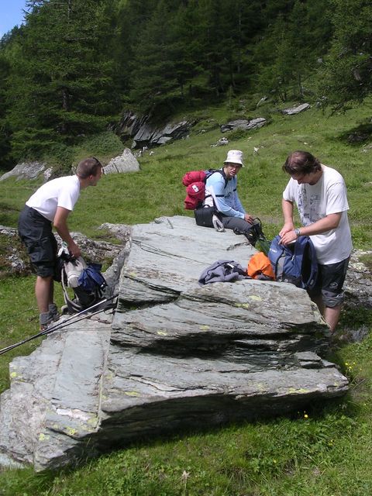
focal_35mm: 38
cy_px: 248
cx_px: 186
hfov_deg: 37.7
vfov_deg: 49.0
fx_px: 544
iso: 100
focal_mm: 5.8
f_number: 5.6
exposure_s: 1/210
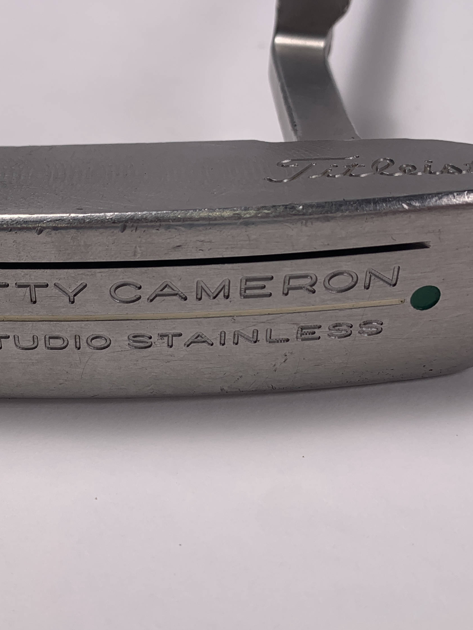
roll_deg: +2.2
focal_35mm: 47
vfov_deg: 40.4
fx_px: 856
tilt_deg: -39.2
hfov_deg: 30.3
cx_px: 108
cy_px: 292
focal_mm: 4.25
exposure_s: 1/248
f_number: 1.8
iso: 25
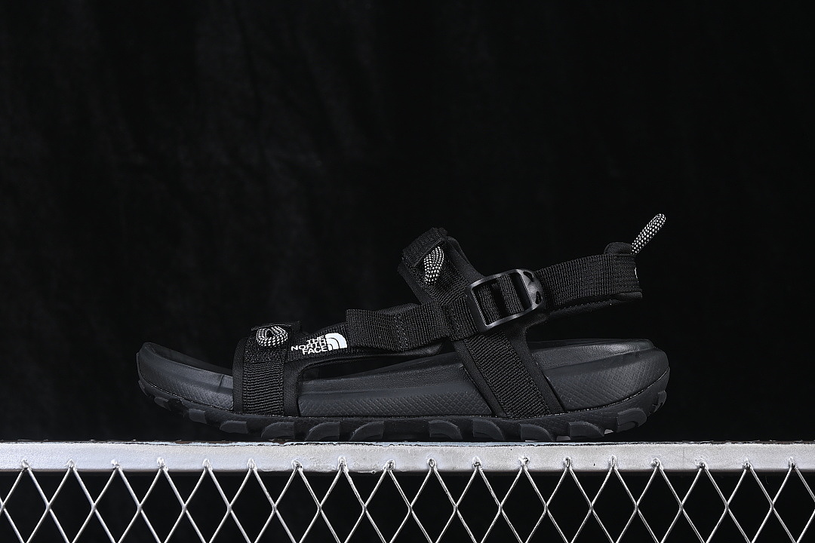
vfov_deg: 18.2
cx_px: 408
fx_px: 1698
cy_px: 272
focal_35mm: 75
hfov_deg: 27.0
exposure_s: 1/60
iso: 160
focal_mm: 50
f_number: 6.3
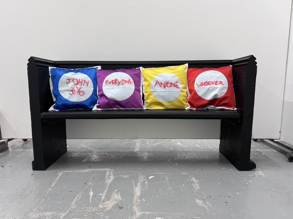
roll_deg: +0.0
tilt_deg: -8.9
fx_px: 203
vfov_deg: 56.8
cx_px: 146
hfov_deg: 71.6
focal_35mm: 24
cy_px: 110
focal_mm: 6.76
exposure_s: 1/50
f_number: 1.78
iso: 125
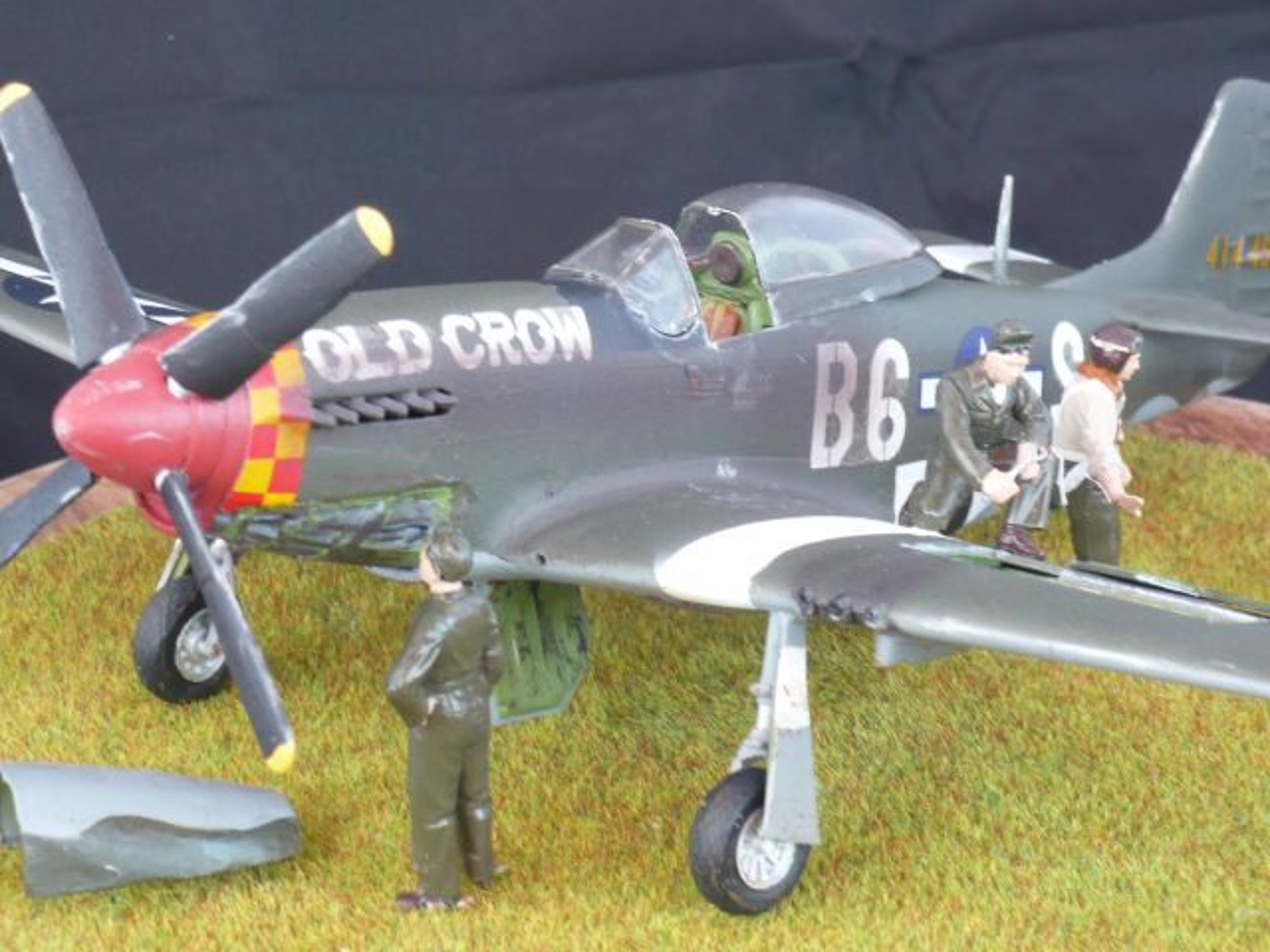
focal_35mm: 120
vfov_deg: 12.3
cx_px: 635
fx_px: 4403
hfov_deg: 16.4
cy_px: 476
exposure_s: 1/25
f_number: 5.6
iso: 200
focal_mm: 16.4
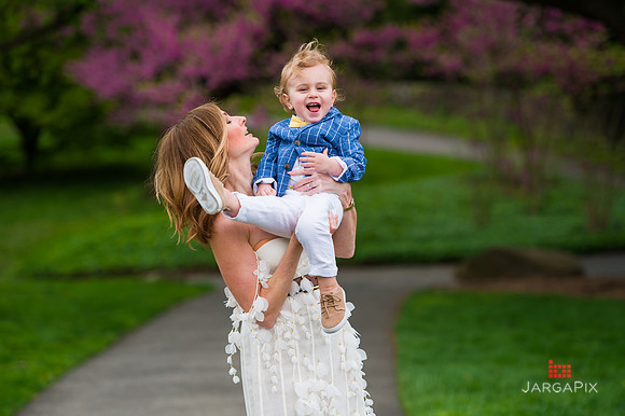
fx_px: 2342
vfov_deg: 10.1
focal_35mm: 135
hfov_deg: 15.2
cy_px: 208
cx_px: 312
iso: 200
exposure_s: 1/1000
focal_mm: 135
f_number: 3.5
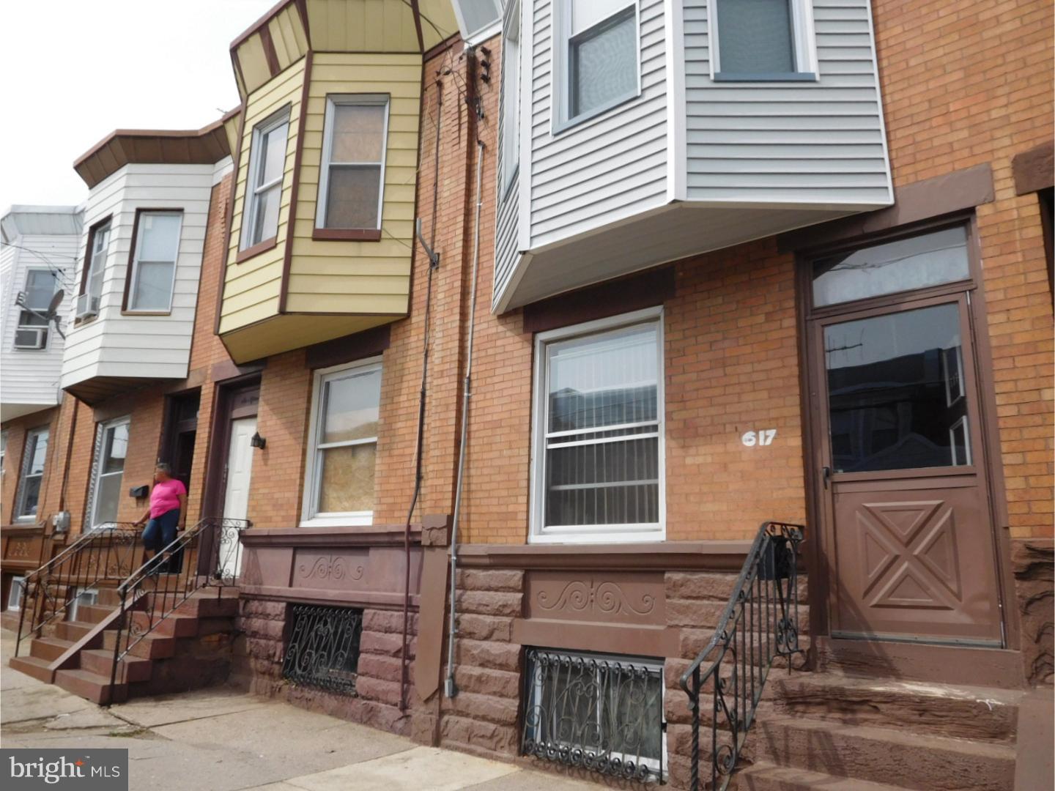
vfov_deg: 54.9
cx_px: 528
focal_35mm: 25
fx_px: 762
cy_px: 396
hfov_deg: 69.4
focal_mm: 4.5
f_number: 3.4
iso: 125
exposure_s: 1/1000
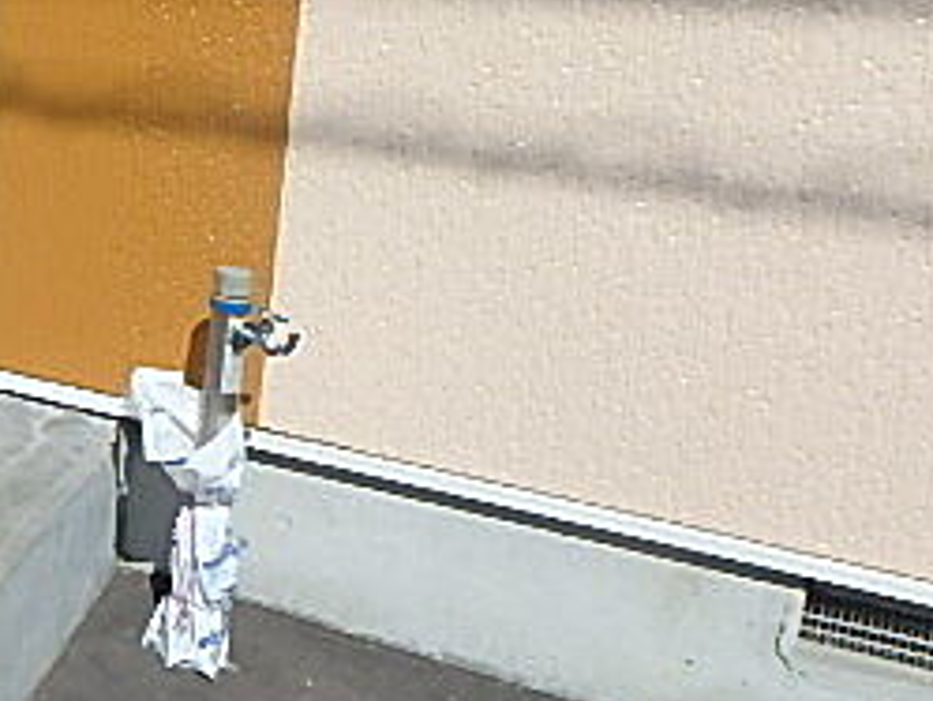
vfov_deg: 26.4
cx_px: -247
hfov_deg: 29.4
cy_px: 116
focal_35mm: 54
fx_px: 1456
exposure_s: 1/800
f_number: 6
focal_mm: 3.7
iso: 125
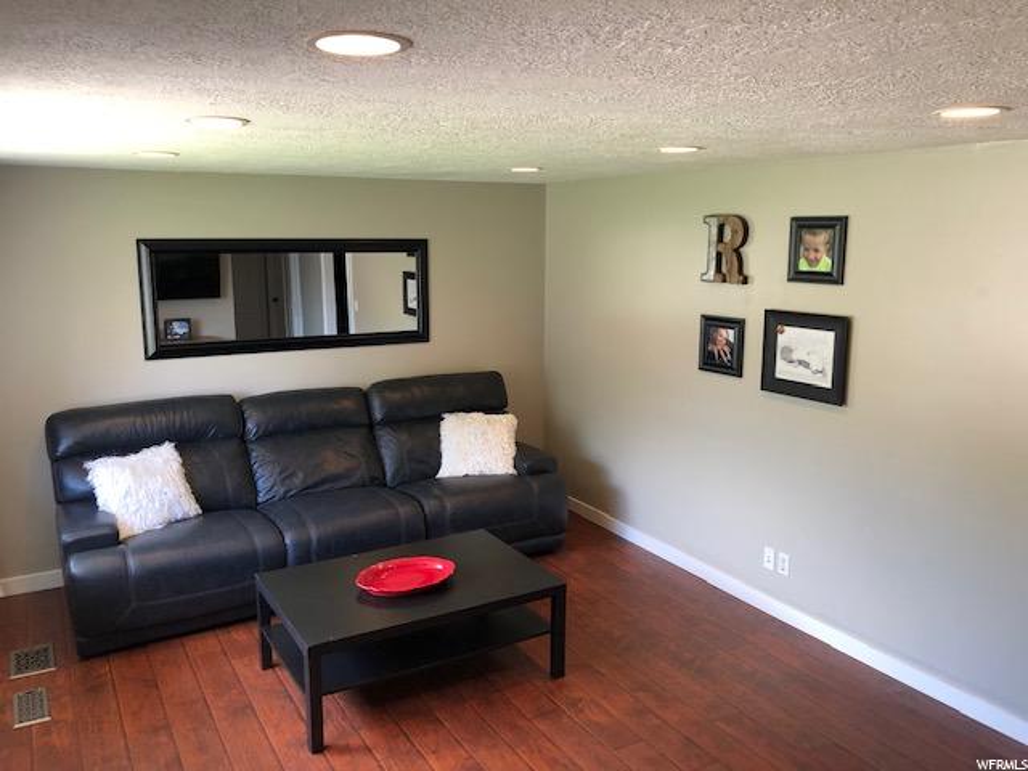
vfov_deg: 49.7
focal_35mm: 28
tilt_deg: -10.7
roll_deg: +0.0
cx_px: 514
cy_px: 386
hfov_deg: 63.4
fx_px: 832
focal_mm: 3.99
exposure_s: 1/30
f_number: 1.8
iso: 32
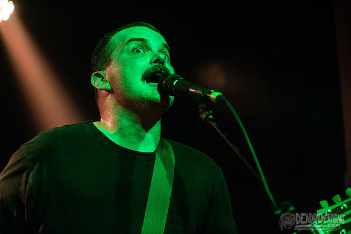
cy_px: 117
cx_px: 176
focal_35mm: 80
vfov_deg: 17.1
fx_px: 780
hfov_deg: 25.4
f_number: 3.2
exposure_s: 1/400
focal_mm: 80
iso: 3200
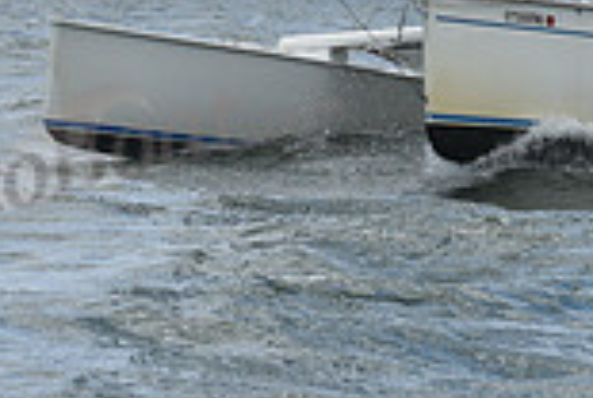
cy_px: -90
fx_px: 5050
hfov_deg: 6.7
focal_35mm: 306
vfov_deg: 4.5
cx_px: 547
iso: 320
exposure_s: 1/1600
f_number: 8
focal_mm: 82
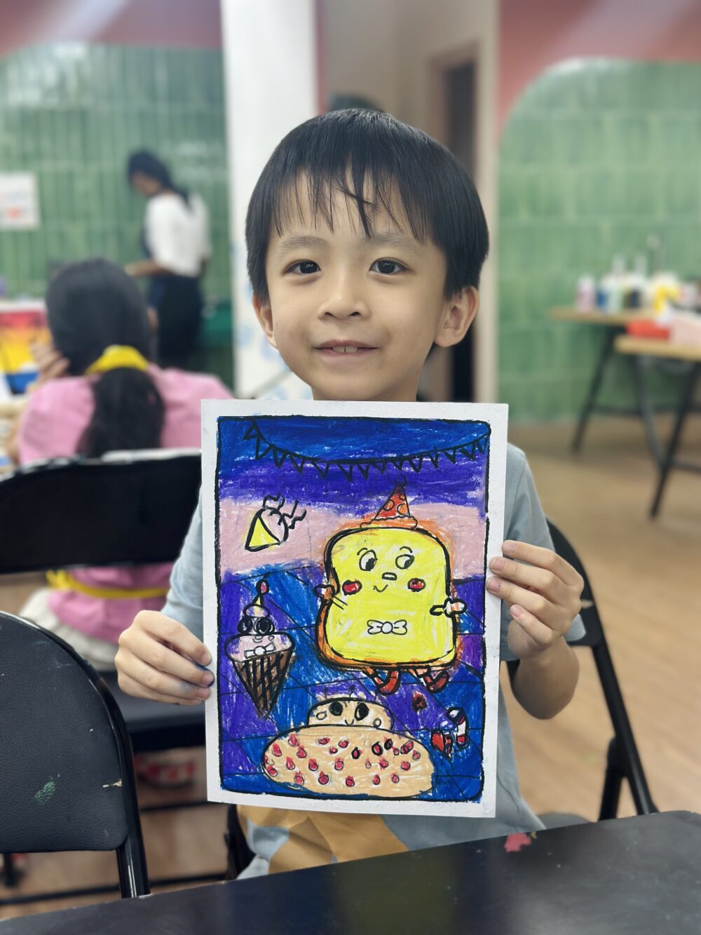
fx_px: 1296
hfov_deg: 30.3
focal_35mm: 48
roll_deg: +0.2
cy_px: 468
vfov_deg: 39.7
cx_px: 350
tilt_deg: -8.8
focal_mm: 6.86
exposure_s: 1/100
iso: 64
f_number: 1.78
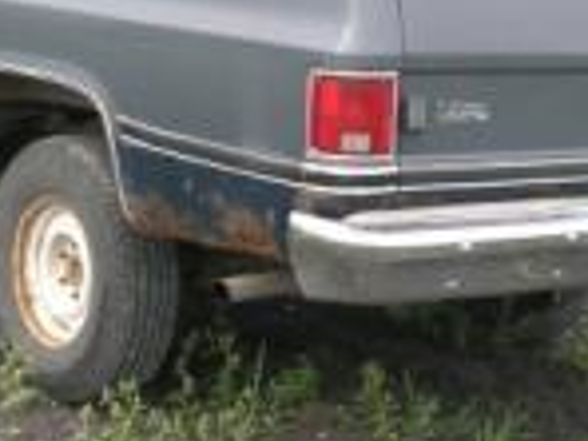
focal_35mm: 115
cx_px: 211
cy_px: 147
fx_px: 1953
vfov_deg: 12.9
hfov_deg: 17.1
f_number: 5
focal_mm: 6.4
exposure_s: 1/89.4
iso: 50
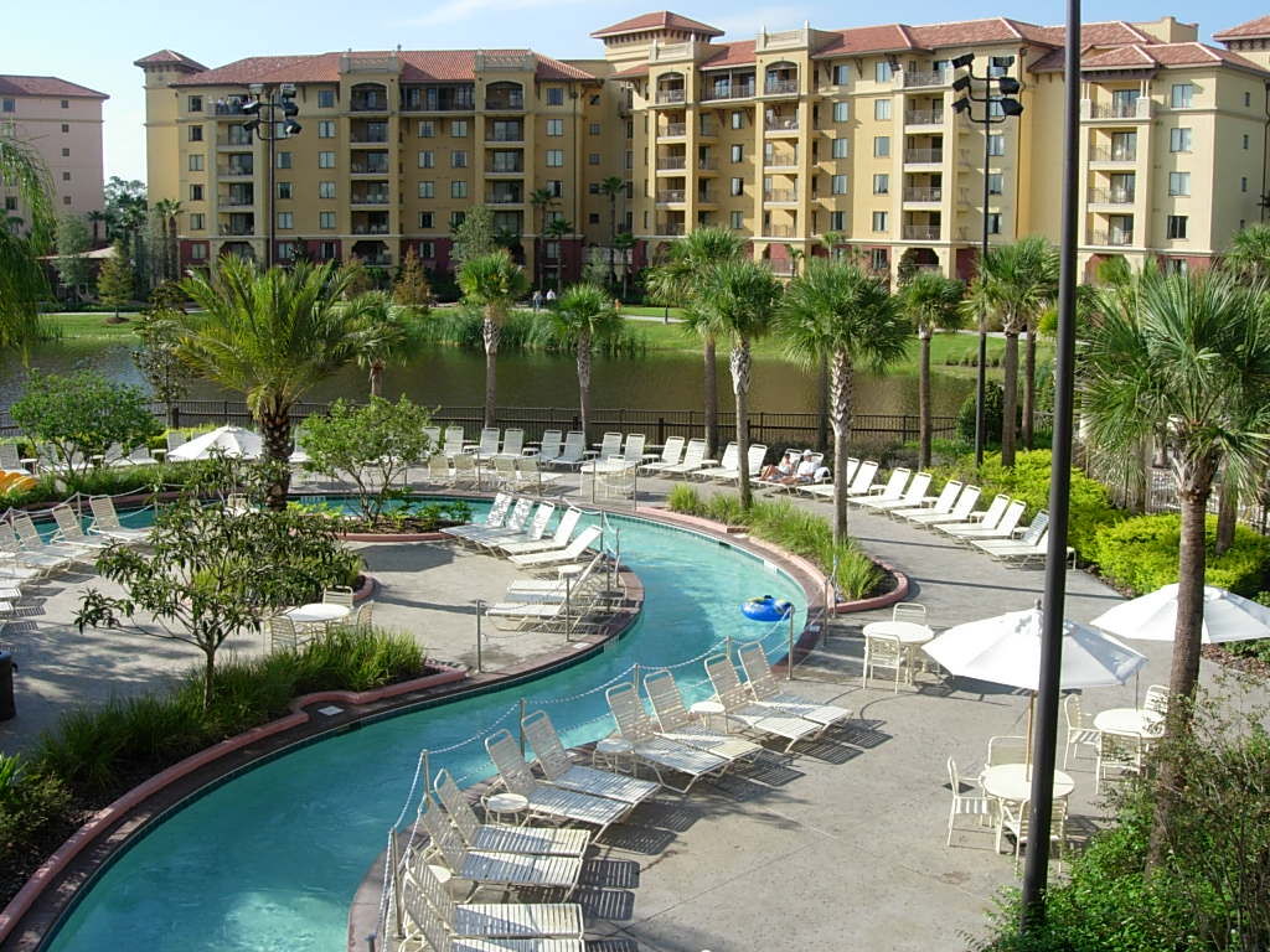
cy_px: 476
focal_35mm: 38
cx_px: 635
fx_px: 1394
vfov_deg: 37.7
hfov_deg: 49.0
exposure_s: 1/443
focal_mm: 7.8
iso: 64
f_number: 4.8
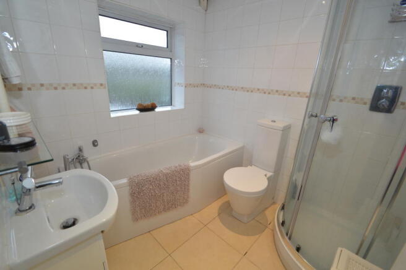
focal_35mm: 15
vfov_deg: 77.2
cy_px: 135
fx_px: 169
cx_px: 203
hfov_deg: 100.4
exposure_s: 1/80
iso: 400
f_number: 4.5
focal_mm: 10
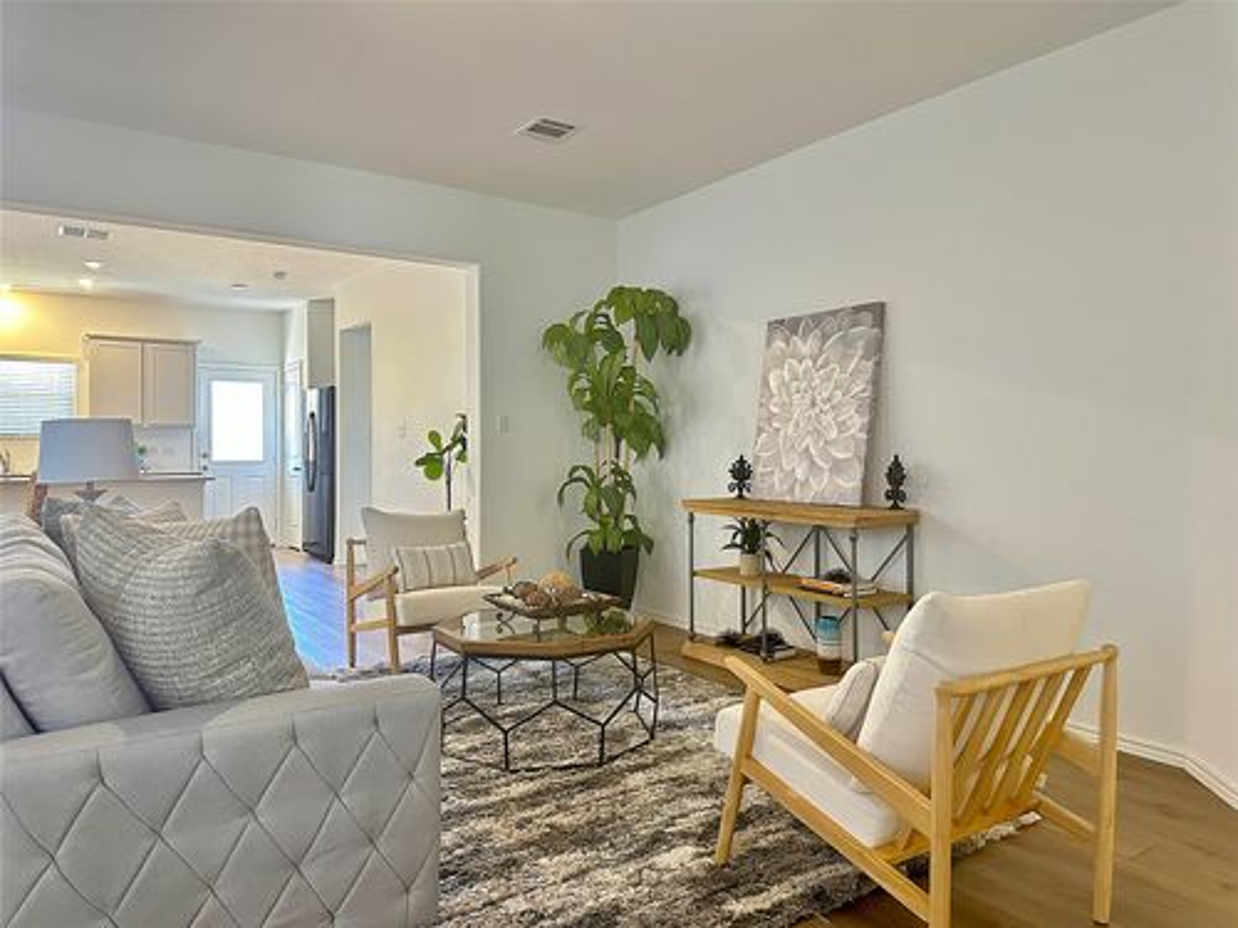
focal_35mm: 24
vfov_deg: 56.8
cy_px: 464
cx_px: 619
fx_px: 858
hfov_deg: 71.6
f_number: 1.78
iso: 640
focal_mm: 6.86
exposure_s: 1/60
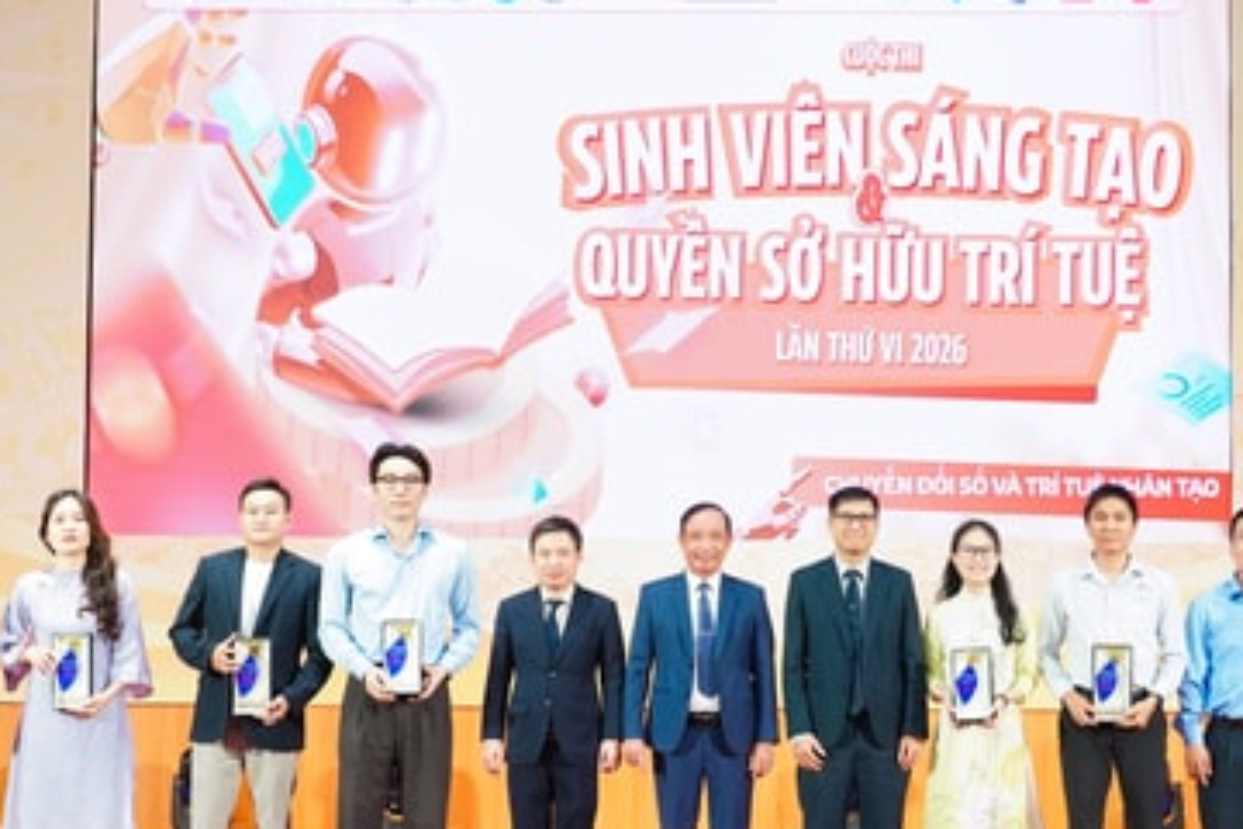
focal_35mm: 79
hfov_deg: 25.7
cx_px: 659
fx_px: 2719
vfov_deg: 17.3
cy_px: 449
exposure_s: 1/80
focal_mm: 35
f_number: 5.6
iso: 1000
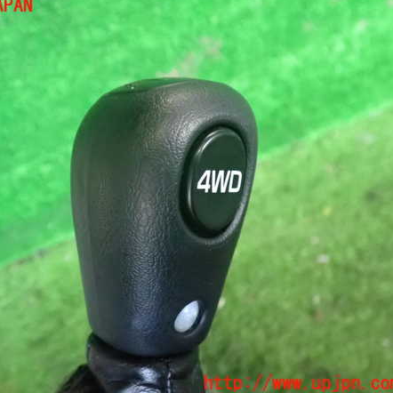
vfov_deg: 46.0
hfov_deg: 45.5
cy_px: 195
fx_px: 462
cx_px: 138
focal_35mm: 36
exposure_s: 1/400
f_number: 2.3
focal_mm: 5.4
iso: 2000
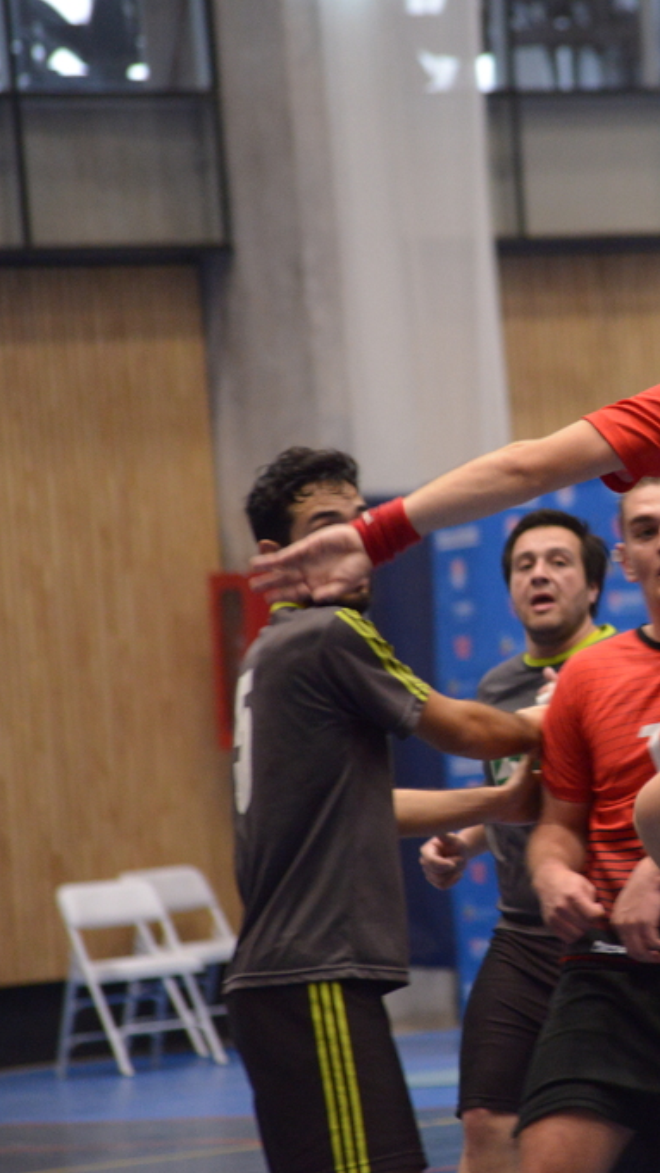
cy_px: 587
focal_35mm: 268
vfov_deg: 8.0
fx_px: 8339
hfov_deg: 4.5
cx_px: 677
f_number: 4.5
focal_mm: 170
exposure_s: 1/400
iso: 5000
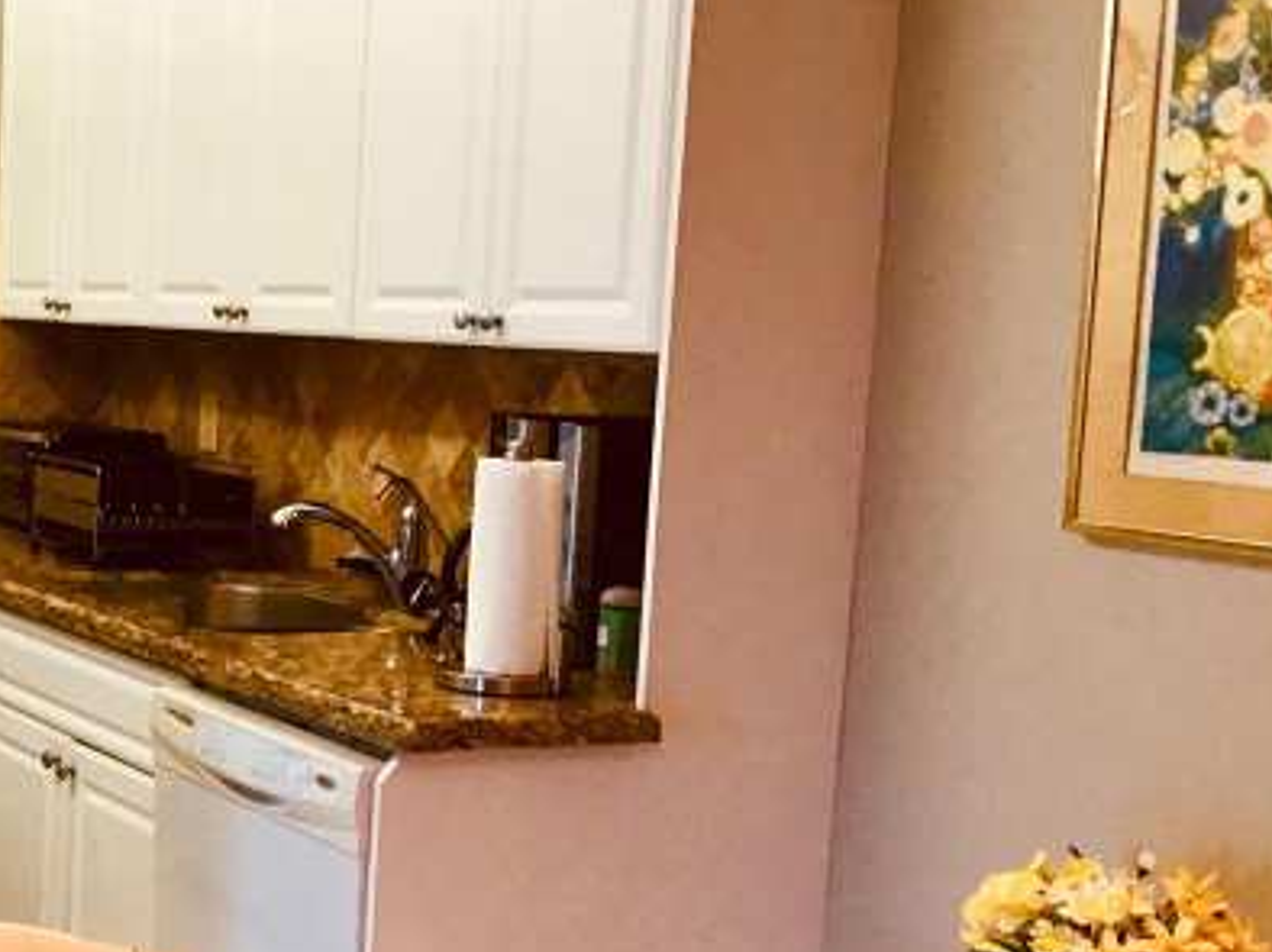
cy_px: 620
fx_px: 2314
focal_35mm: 63
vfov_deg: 23.2
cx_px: 71
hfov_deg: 29.2
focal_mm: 3.3
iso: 64
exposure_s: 1/30
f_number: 2.4
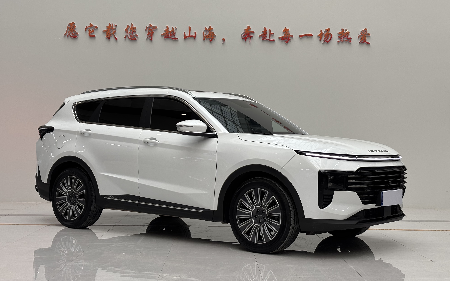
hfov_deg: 36.3
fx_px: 687
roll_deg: -1.6
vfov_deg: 23.1
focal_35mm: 56
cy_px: 130
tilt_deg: +0.5
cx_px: 227
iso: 32
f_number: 1.6
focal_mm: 5.96
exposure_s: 1/158
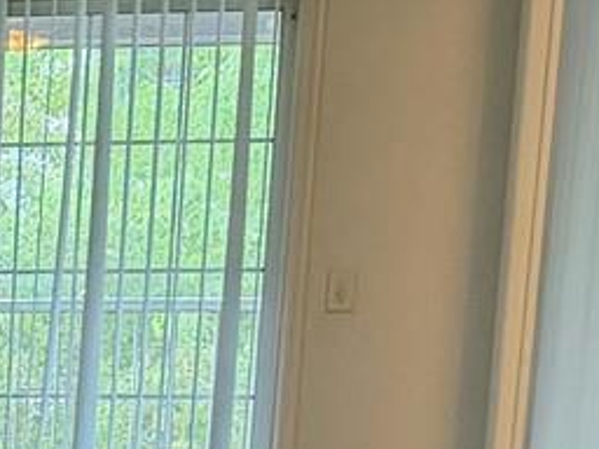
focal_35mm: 150
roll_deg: +0.8
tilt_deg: -13.2
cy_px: 797
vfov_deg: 9.4
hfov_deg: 11.9
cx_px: -566
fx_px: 2596
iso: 320
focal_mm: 6.76
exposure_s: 1/120
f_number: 1.78
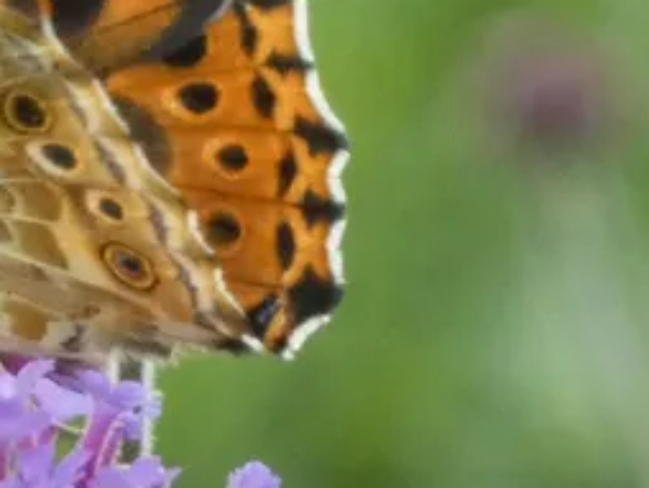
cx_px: -84
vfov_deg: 1.1
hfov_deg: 1.5
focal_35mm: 1336
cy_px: -15
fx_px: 25072
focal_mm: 95.2
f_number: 5.6
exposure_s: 1/100
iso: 800
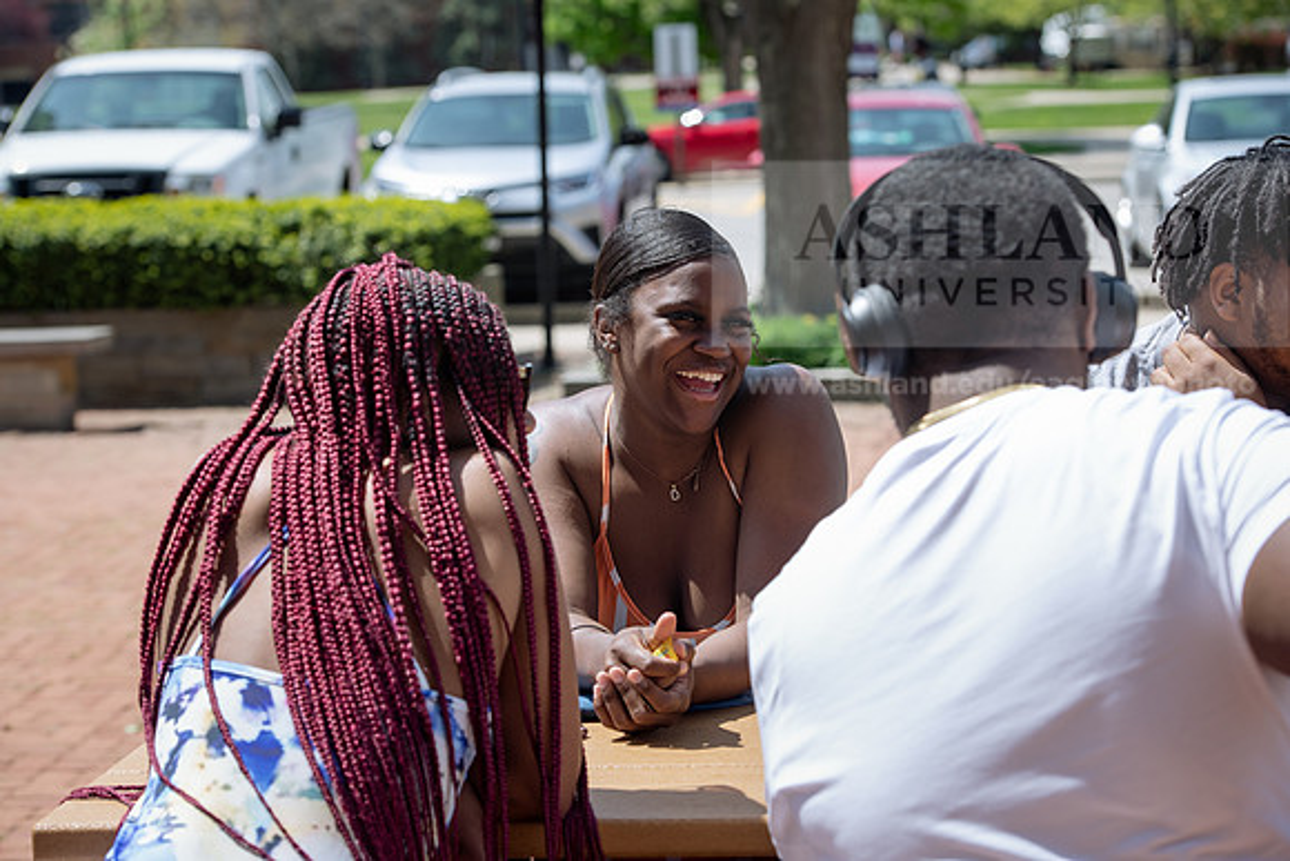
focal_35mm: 95
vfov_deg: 14.4
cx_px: 645
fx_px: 3405
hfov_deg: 21.5
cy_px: 430
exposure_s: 1/400
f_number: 5.6
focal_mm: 95
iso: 125
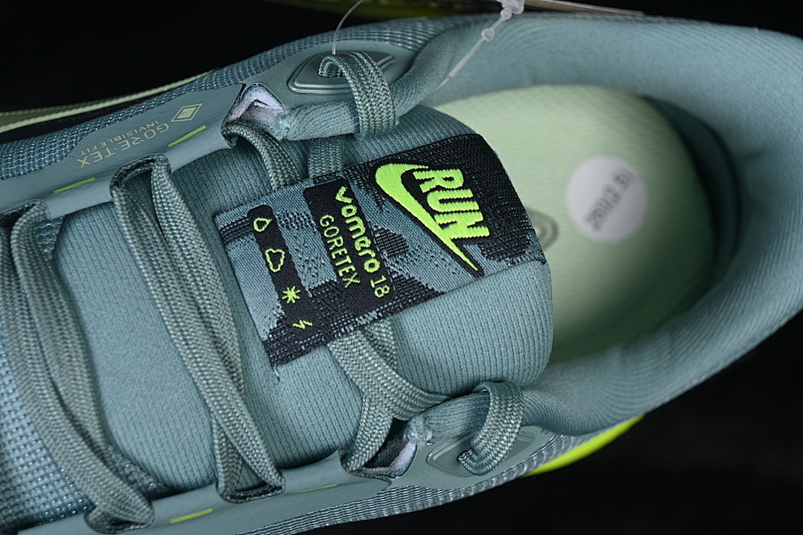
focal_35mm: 75
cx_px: 402
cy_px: 268
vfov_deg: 18.2
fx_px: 1673
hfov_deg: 27.0
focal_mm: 50
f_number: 7.1
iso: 160
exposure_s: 1/80
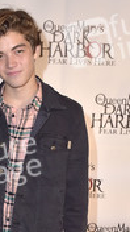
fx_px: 466
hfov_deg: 15.7
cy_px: 235
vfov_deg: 26.3
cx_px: 12
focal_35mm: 76
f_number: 5.6
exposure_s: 1/250
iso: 400
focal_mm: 32
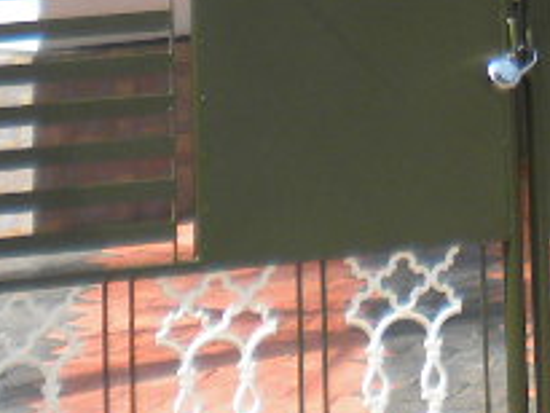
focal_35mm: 175
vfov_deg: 7.9
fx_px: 2782
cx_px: 832
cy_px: -577
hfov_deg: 10.9
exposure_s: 1/326
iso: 113
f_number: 4.6
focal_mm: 6.3
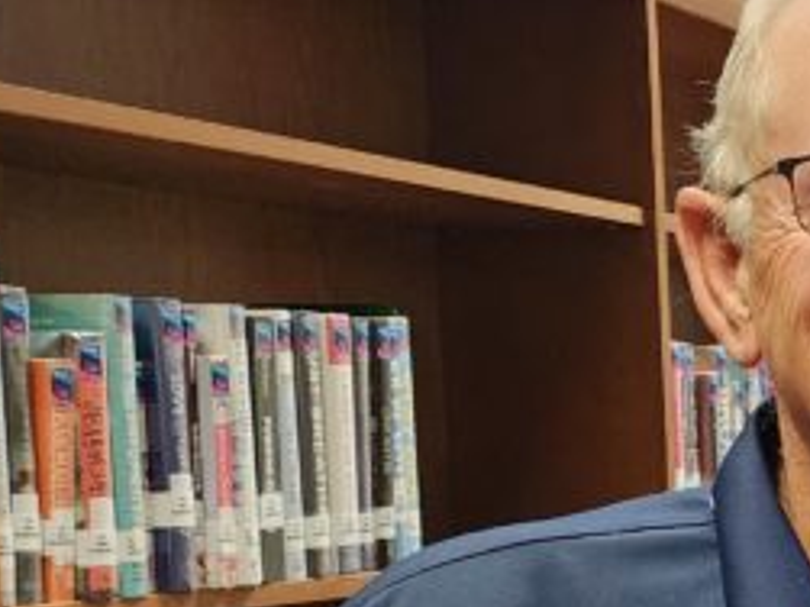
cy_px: 668
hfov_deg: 17.2
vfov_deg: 15.3
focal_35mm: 94
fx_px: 2199
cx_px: 1449
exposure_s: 1/120
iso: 640
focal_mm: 6.4
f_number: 1.8
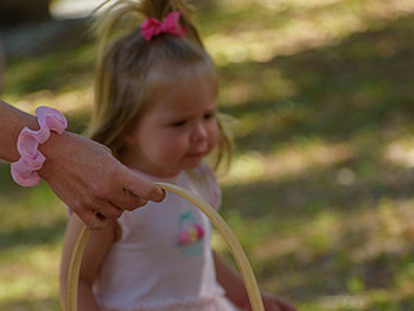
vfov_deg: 3.9
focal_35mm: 382
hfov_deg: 5.2
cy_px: 296
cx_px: 206
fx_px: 4570
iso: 640
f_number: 5
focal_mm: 175
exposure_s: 1/1000
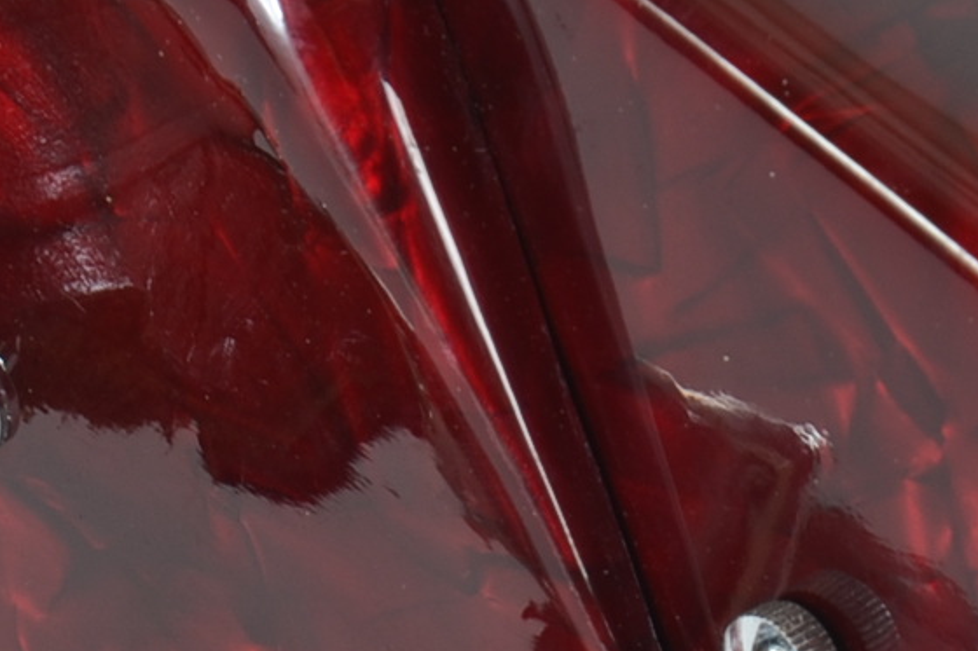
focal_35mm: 560
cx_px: 545
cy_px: 1325
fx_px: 15213
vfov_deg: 2.4
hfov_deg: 3.7
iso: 125
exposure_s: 1/125
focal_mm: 85
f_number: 11
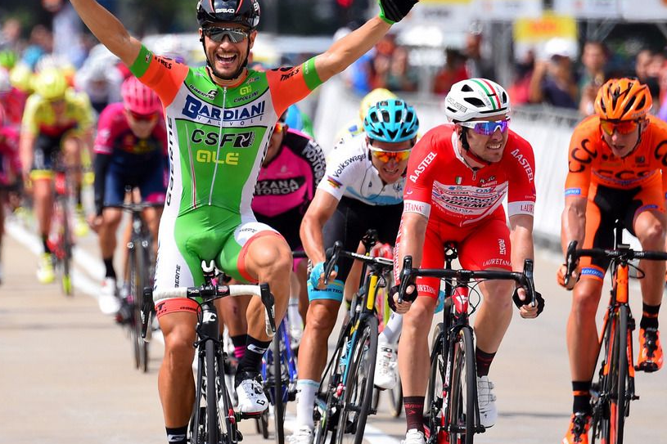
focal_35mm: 589
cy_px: 246
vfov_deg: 2.3
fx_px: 10910
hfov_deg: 3.5
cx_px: 209
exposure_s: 1/1600
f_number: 6.3
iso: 500
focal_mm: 400
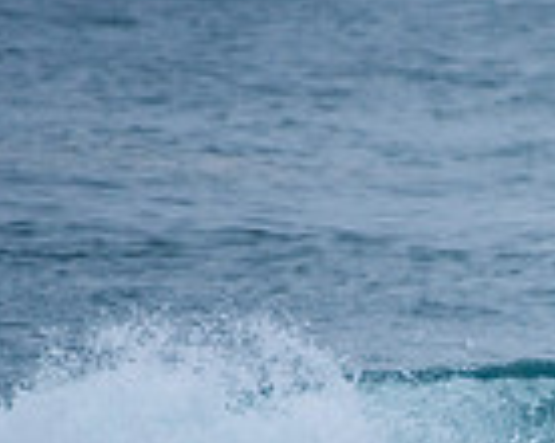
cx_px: 953
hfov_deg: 1.0
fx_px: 32379
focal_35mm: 1974
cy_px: 618
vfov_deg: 0.8
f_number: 5.6
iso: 180
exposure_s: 1/1000
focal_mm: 500
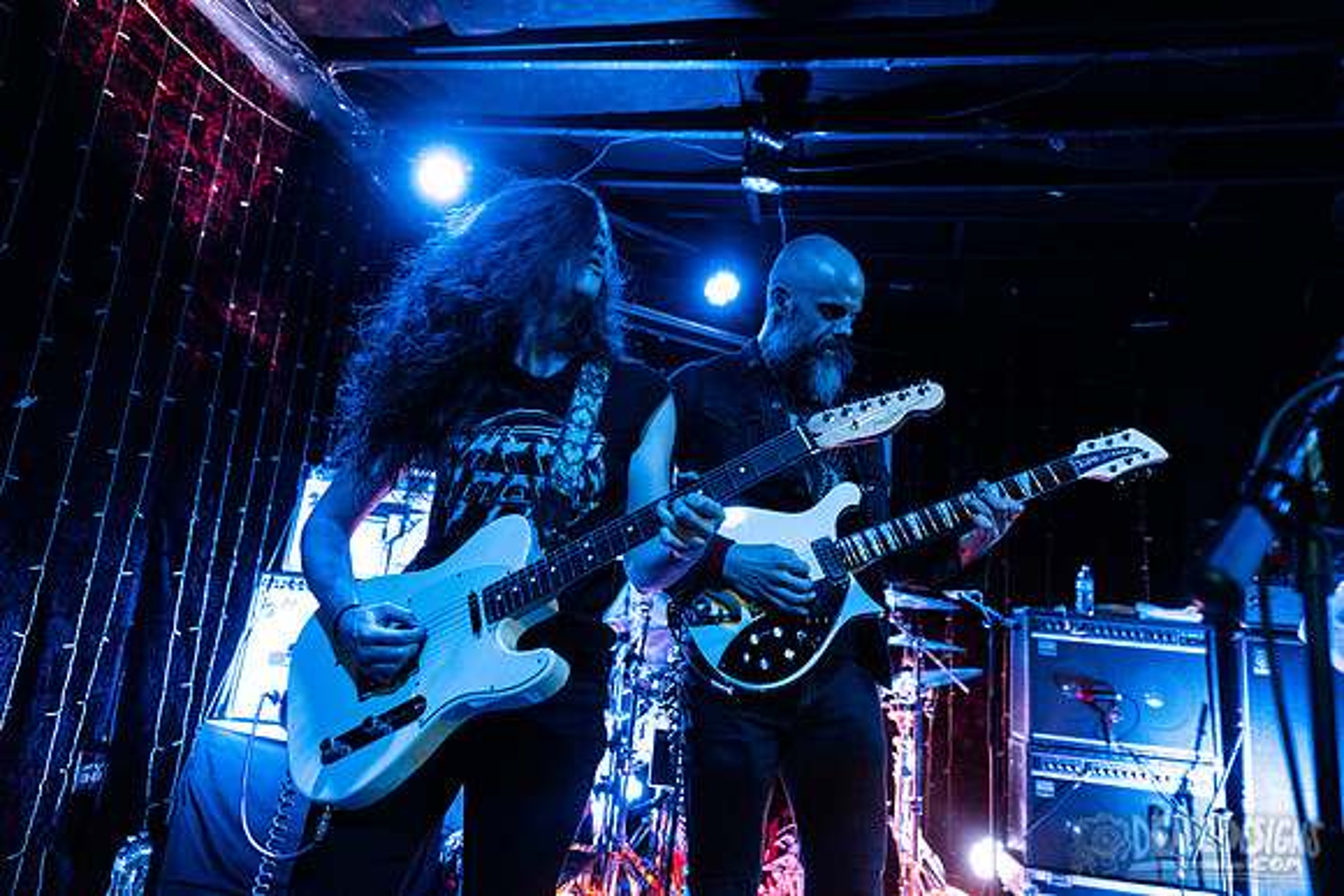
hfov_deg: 73.7
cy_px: 448
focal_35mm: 24
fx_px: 896
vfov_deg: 53.2
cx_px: 672
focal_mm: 24
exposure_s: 1/200
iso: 3200
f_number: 3.2
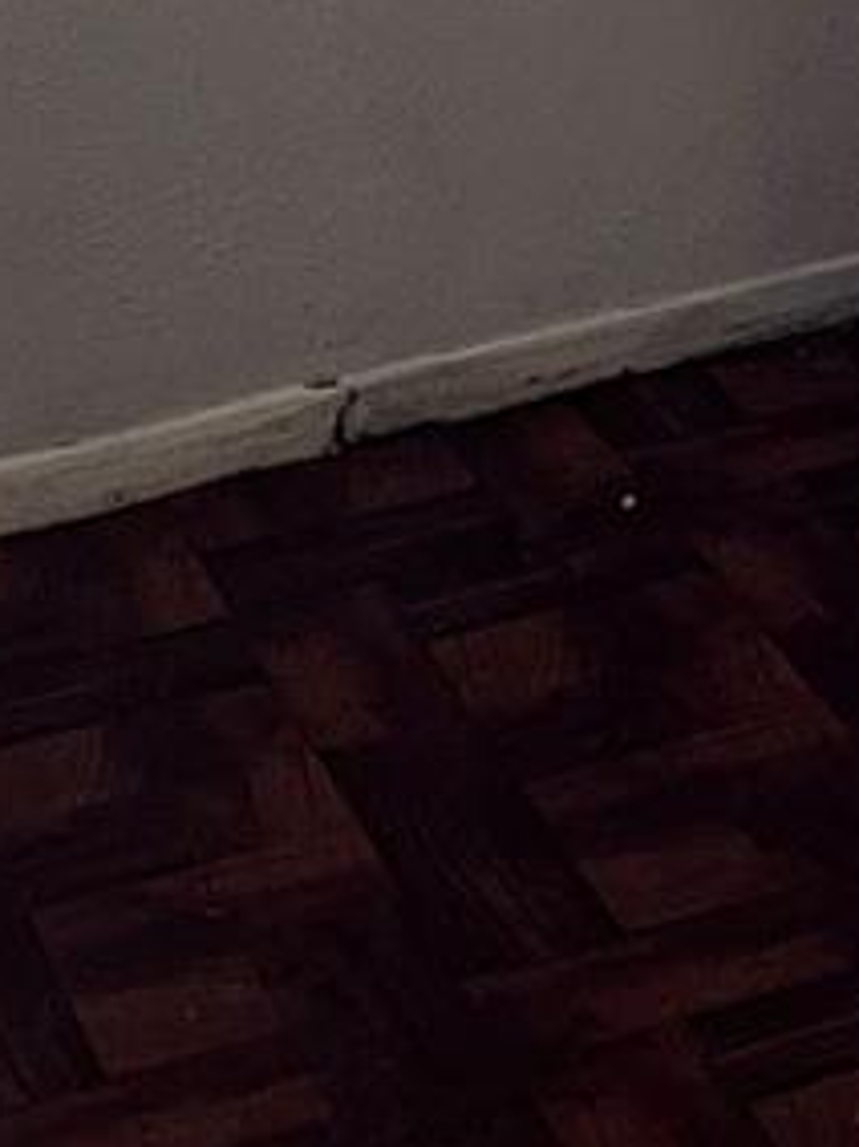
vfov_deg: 12.7
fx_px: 4669
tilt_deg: -9.7
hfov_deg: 10.1
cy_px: -957
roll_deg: +1.7
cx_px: 1374
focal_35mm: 141
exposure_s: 1/60
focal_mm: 5.7
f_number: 1.5
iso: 125
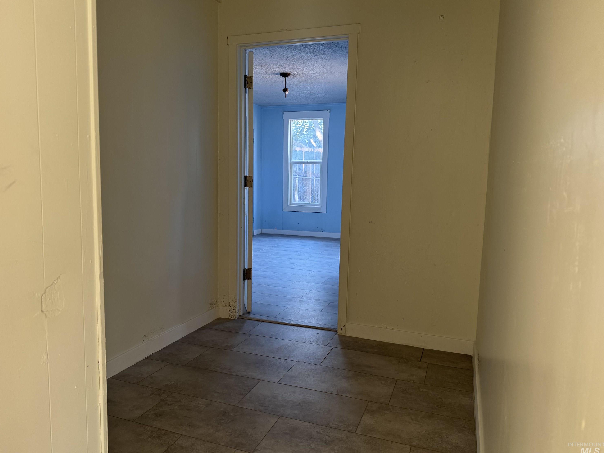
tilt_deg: -6.0
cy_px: 230
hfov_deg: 69.4
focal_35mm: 25
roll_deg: -2.0
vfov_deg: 54.9
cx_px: 300
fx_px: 436
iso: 200
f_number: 1.78
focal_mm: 6.76
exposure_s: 1/79
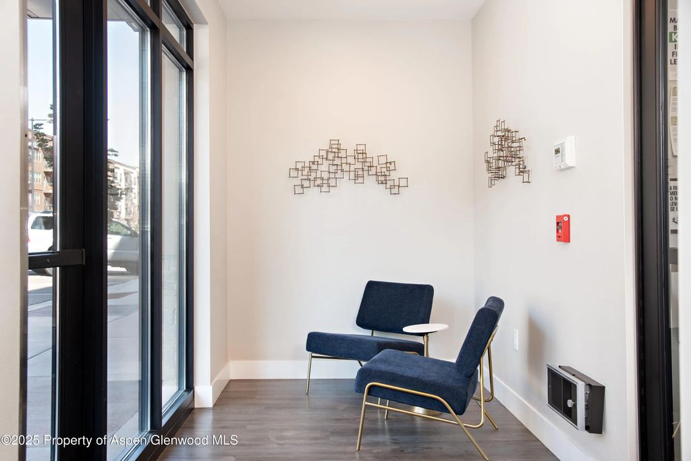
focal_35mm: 38
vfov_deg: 35.1
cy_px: 230
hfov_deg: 50.7
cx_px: 346
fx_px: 729
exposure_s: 1/50
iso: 500
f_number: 7.1
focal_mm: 38
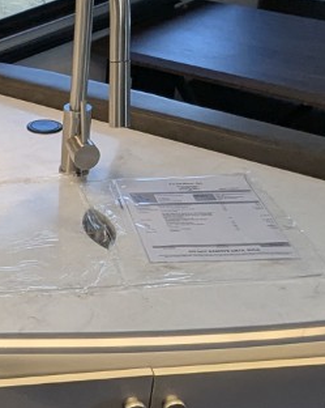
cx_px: -54
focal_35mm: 70
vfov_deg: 26.8
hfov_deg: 20.5
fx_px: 843
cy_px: 305
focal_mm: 2.35
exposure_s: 1/279
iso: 179
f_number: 2.2
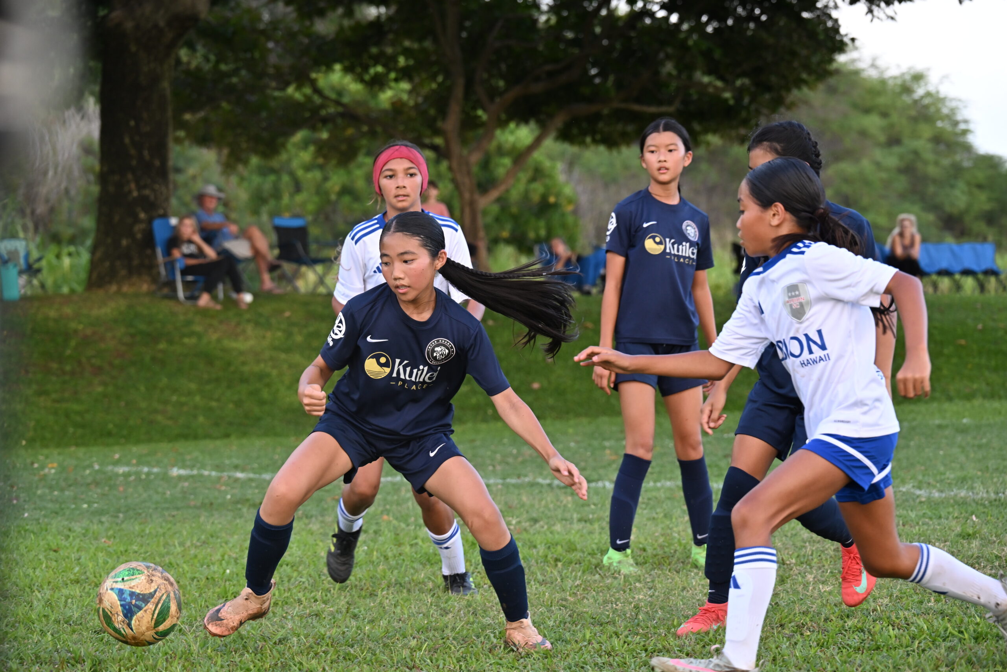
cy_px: 336
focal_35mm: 125
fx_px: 3496
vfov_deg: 11.0
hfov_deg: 16.4
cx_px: 504
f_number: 6.7
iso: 1250
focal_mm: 125
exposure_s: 1/500
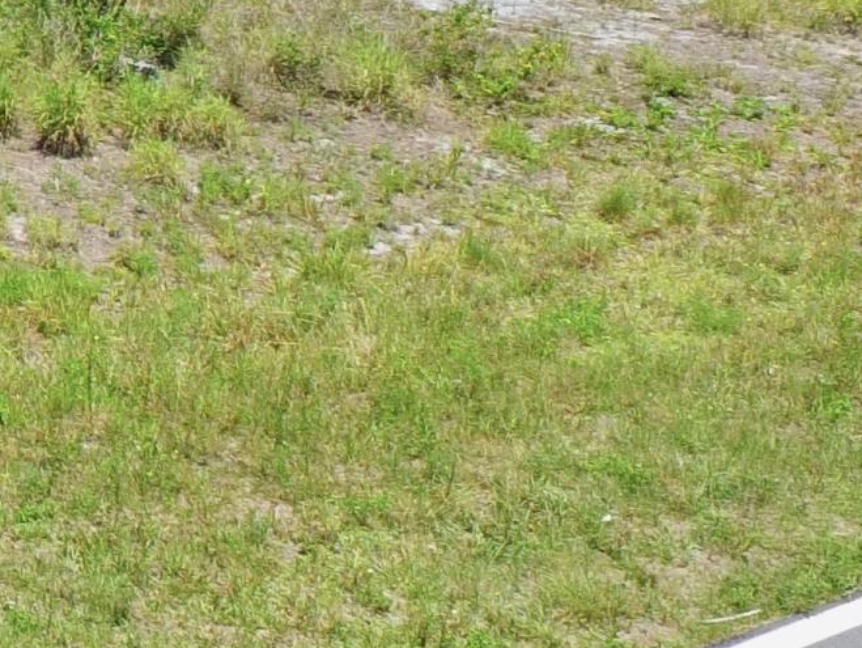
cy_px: -107
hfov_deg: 17.3
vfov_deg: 15.7
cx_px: -717
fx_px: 2267
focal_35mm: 91
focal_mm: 3.61
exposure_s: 1/765
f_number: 2.8
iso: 100
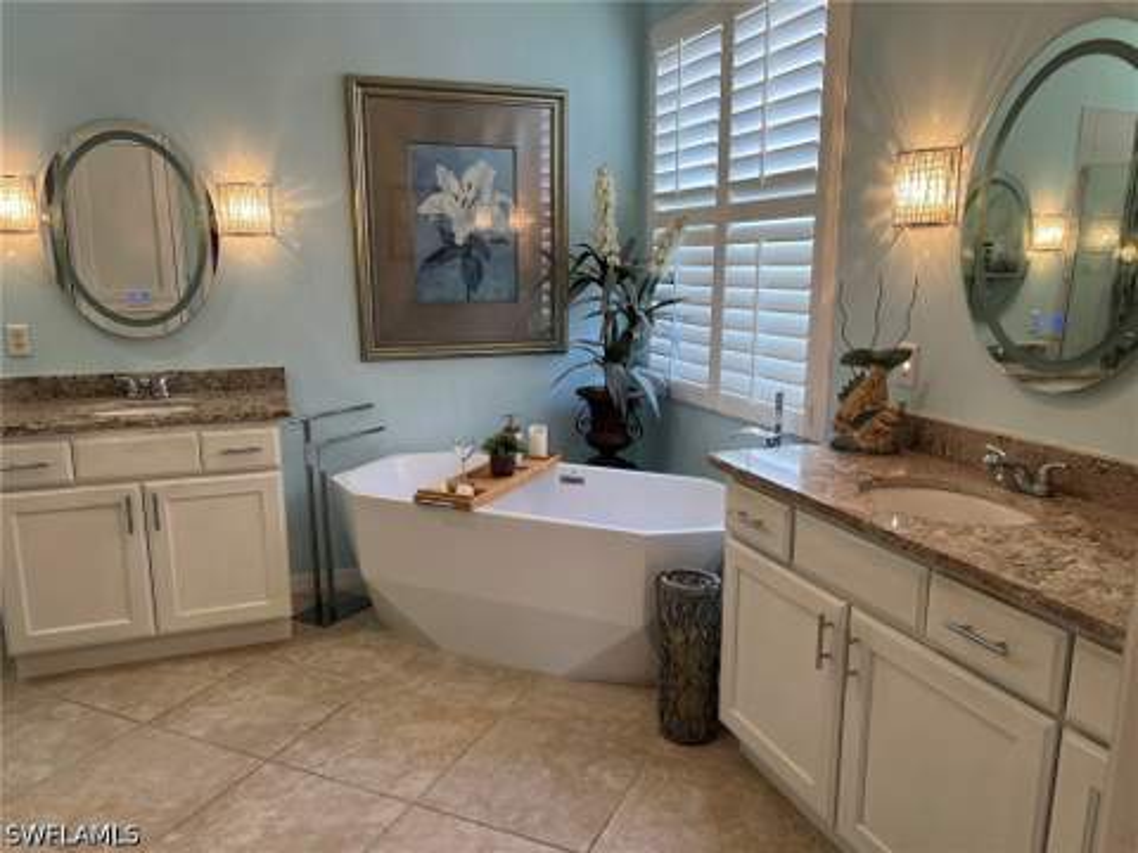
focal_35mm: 26
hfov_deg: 67.3
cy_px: 426
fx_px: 855
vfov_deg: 53.1
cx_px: 569
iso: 100
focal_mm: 5.7
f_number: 1.5
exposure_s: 1/120
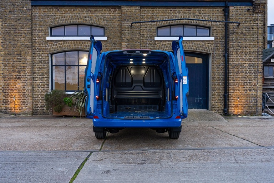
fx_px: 266
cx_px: 137
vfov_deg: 37.8
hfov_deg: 54.5
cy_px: 92
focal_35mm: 35
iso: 640
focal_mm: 35
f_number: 5
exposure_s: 1/50
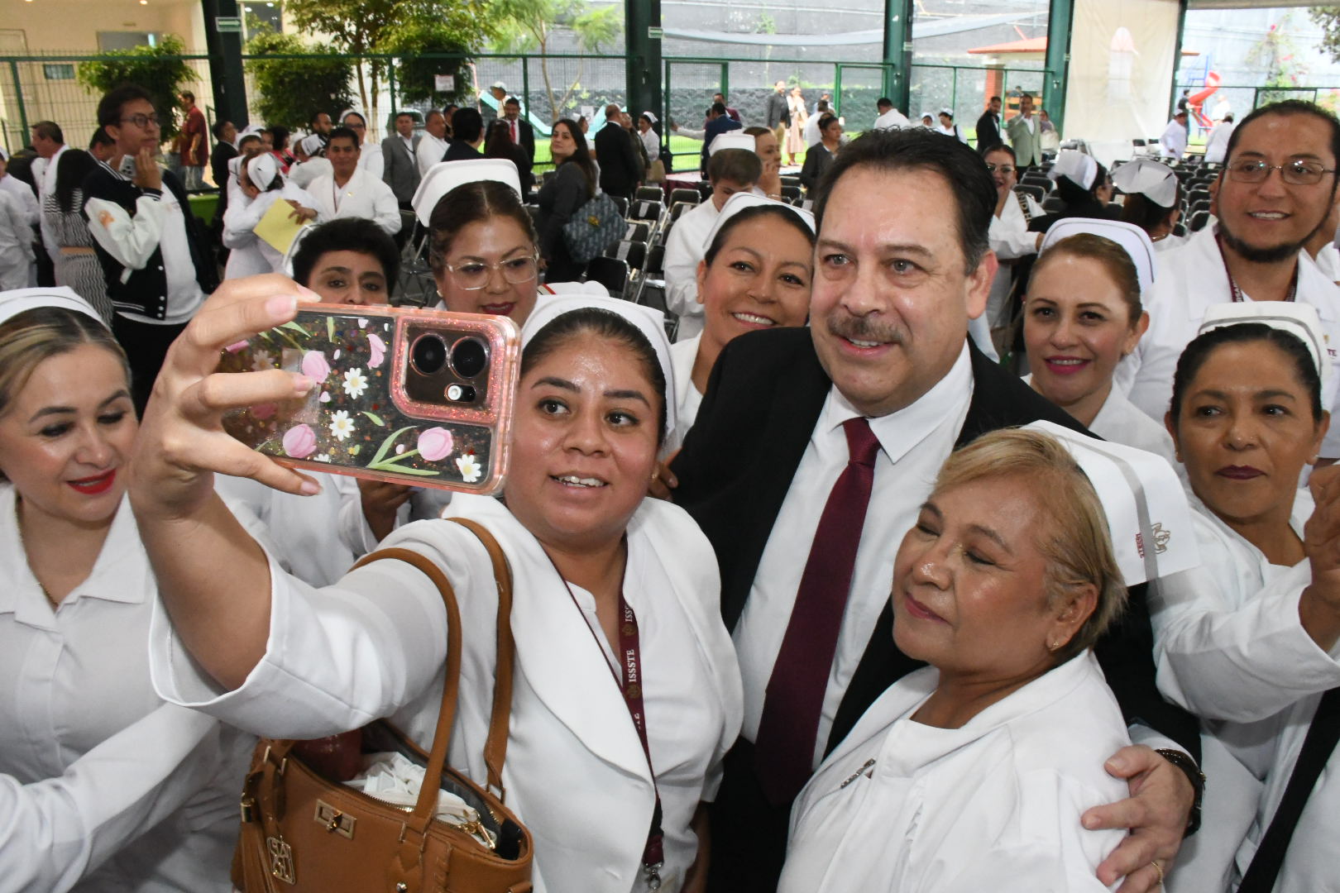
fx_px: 1005
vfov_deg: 47.9
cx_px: 670
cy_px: 446
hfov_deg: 67.4
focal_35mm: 27
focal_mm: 18
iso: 8000
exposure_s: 1/125
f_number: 20
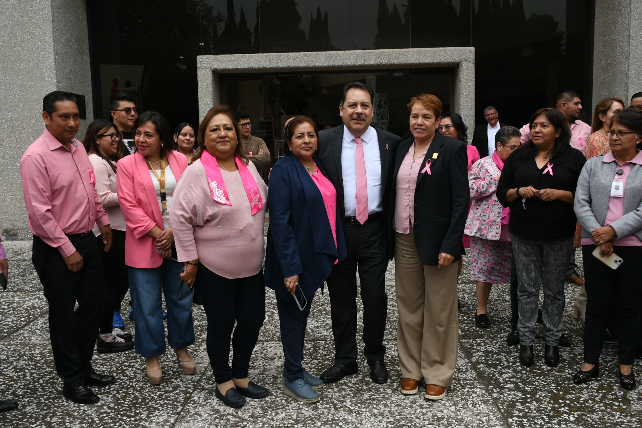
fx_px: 606
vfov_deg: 38.9
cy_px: 214
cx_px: 321
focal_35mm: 34
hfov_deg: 55.8
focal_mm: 23
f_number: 6.3
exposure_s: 1/160
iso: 160
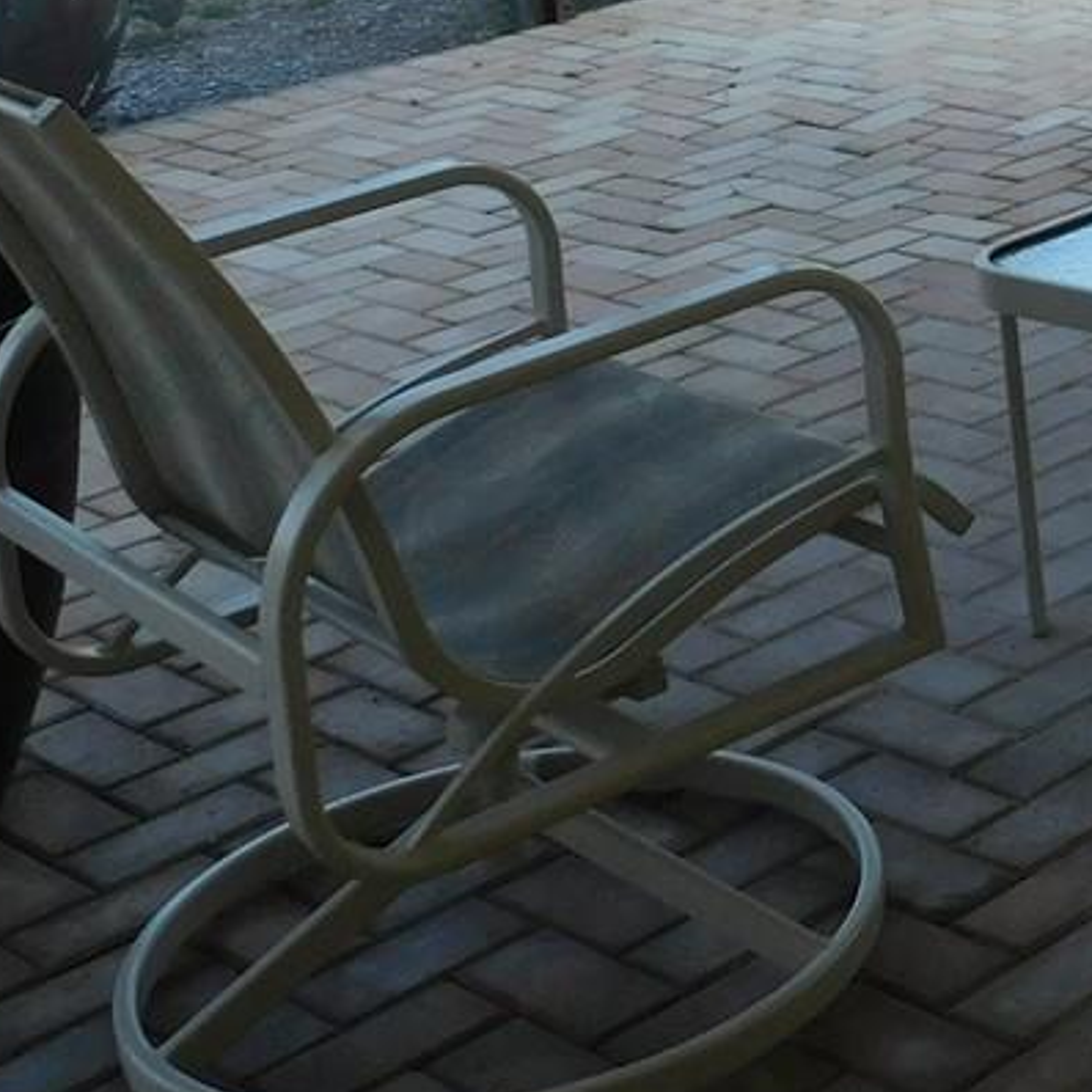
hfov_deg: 19.5
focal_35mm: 82
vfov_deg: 20.2
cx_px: 1411
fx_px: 2927
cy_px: -88
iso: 125
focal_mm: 4
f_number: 3
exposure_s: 1/320
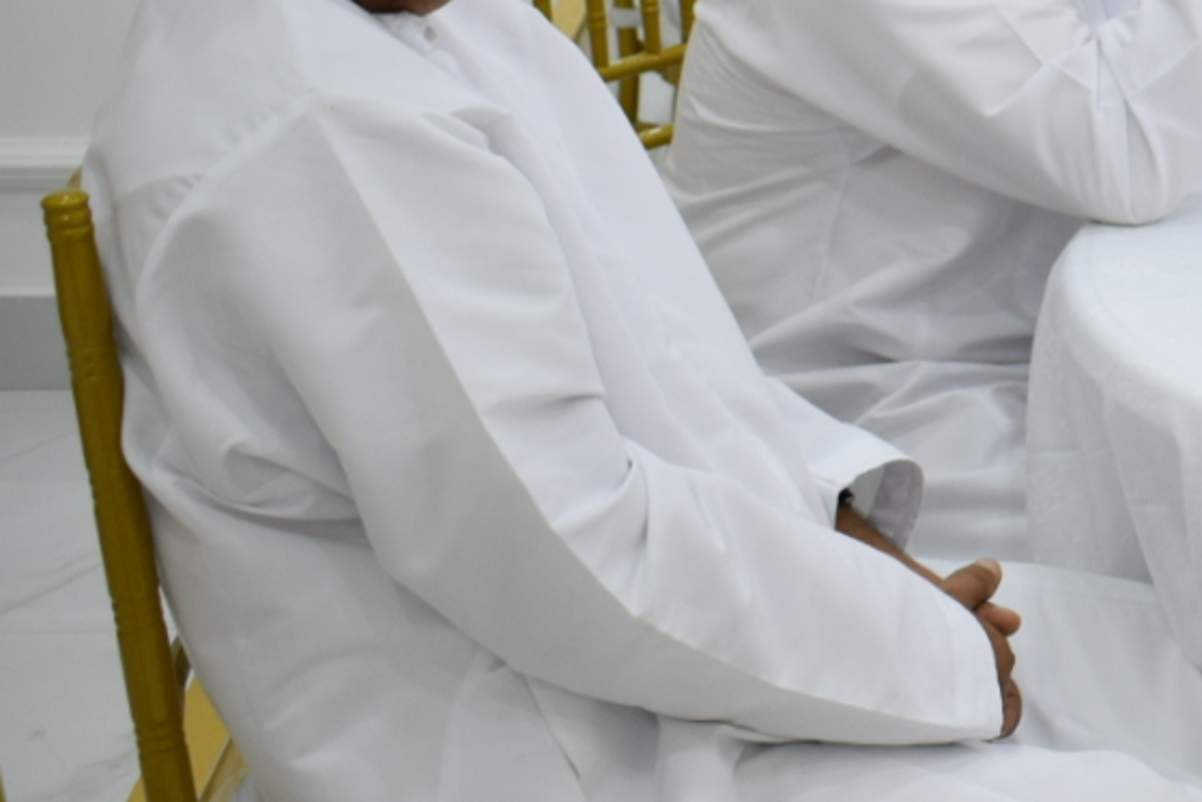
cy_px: 151
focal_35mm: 113
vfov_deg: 12.1
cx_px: 1647
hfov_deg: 16.9
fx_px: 3774
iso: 400
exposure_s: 1/80
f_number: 5
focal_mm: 26
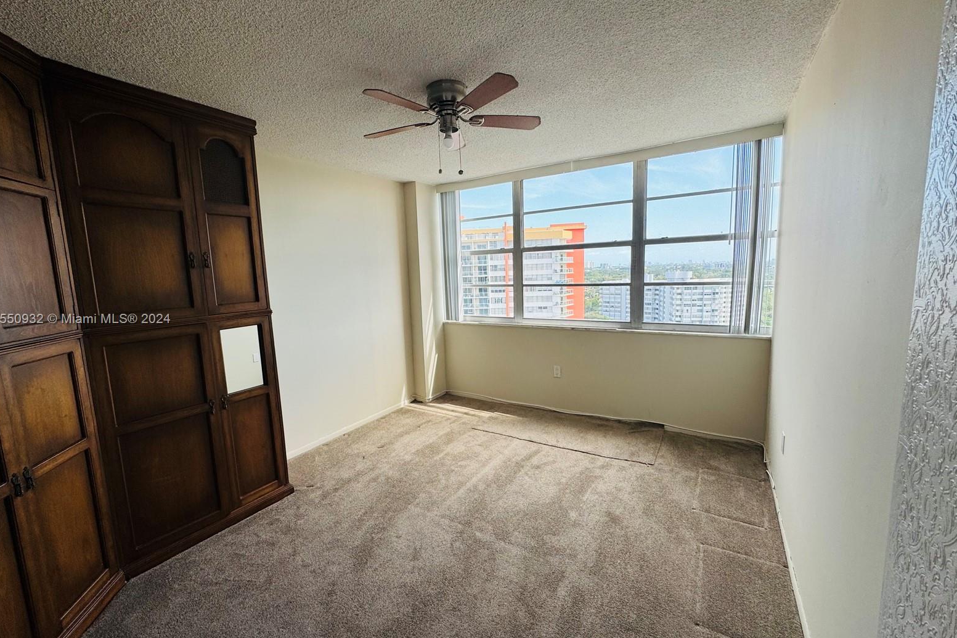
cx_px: 466
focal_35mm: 15
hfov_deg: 100.4
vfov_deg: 77.3
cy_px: 320
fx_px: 399
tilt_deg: -7.5
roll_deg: +1.6
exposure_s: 1/508
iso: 50
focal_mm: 2.22
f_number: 2.2
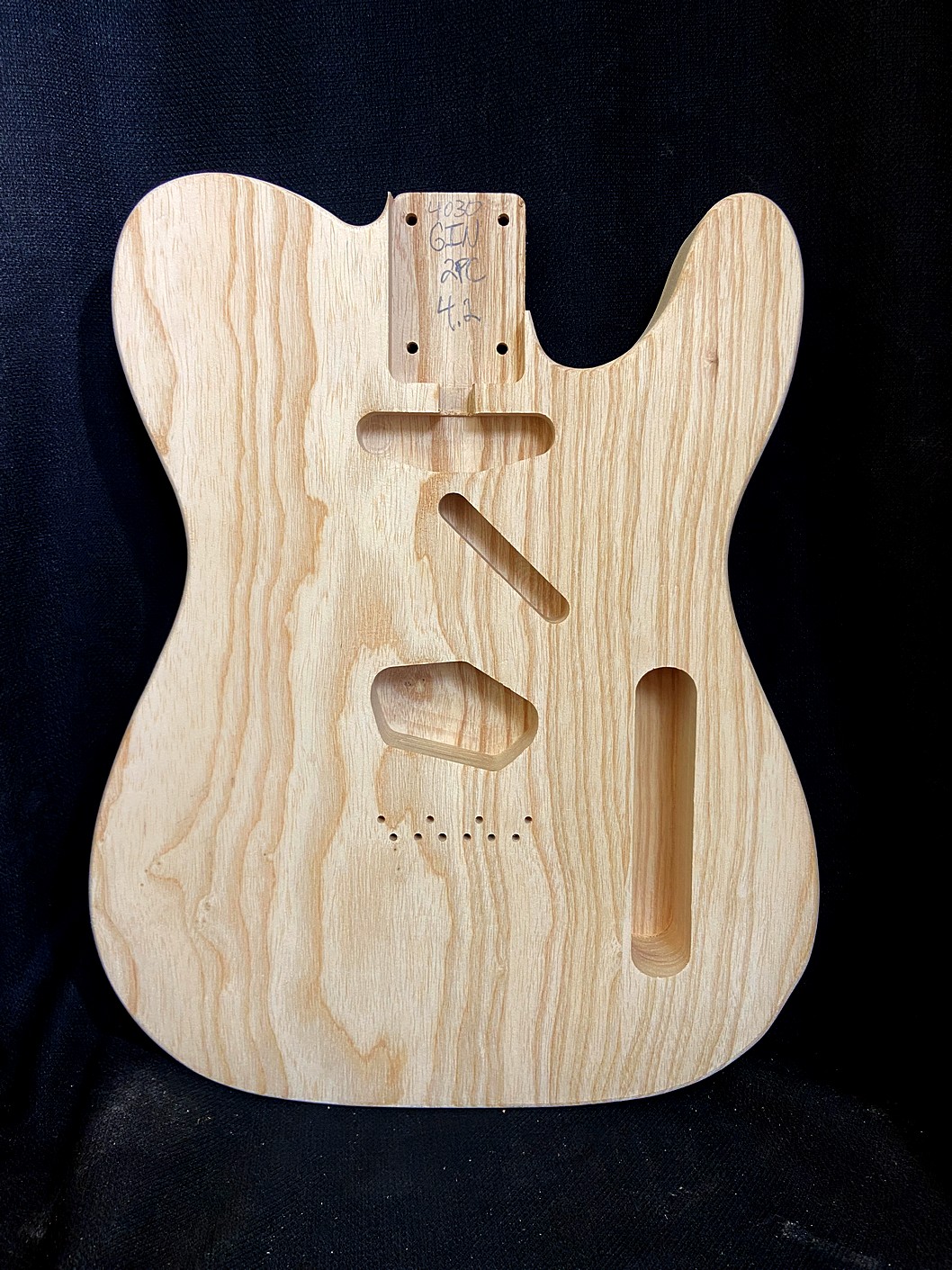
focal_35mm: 26
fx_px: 954
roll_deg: +1.2
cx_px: 476
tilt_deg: -8.7
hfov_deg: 53.1
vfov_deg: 67.3
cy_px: 635
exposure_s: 1/60
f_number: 1.8
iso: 100
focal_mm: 4.25
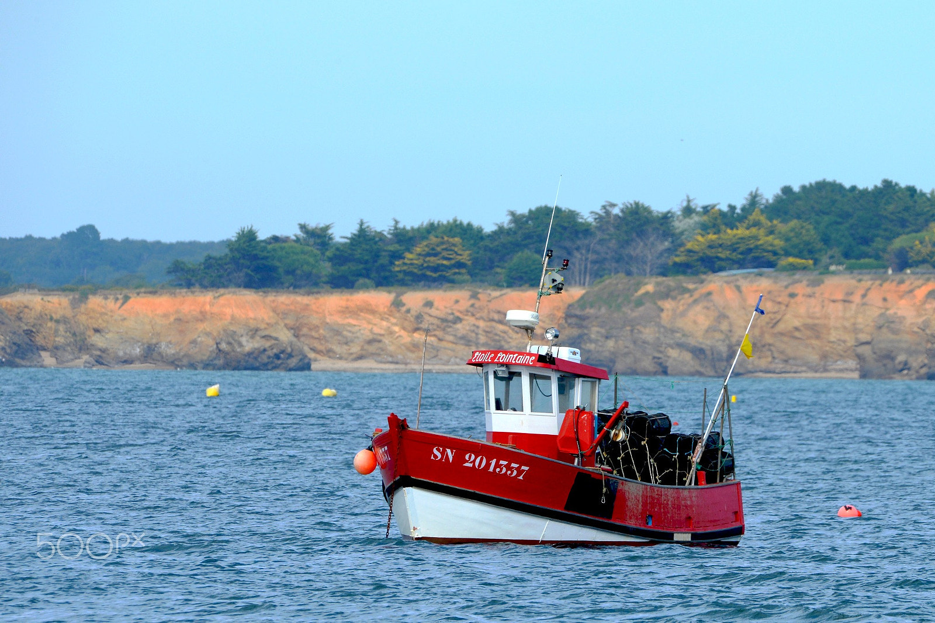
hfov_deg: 4.1
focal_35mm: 500
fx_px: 12983
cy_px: 312
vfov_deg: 2.7
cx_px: 468
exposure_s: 1/640
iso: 400
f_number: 13
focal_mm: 500
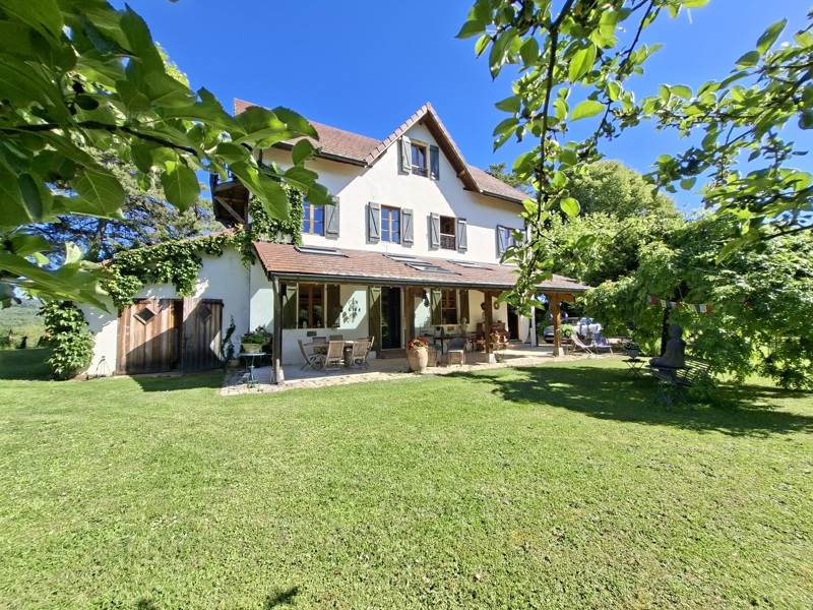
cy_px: 305
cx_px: 406
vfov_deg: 89.9
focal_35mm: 13
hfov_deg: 106.2
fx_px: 305
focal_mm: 1.74
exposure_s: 1/701
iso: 40
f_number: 2.2
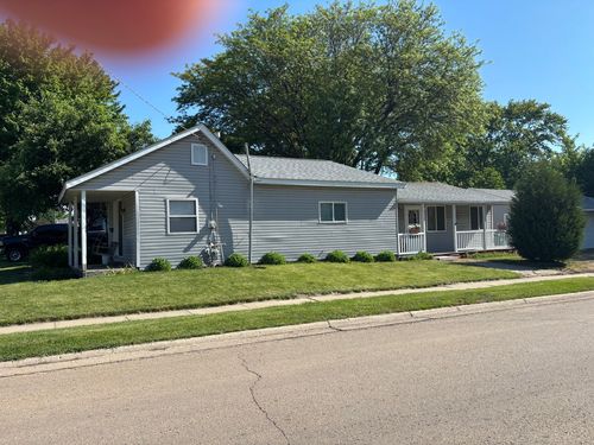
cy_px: 222
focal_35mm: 26
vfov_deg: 53.1
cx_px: 297
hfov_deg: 67.3
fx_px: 446
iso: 50
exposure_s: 1/2398
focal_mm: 5.96
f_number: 1.6
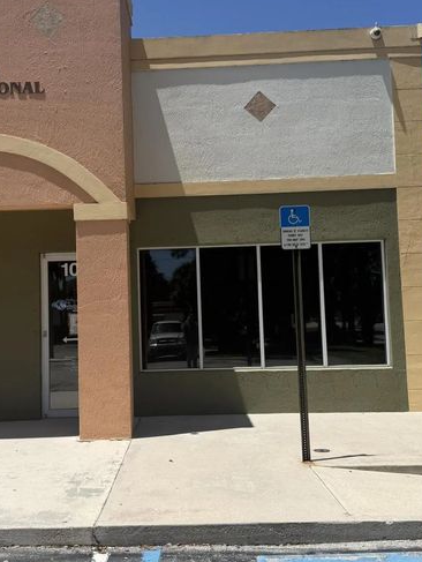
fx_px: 682
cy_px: 261
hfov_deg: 34.2
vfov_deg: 44.7
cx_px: 159
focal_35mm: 42
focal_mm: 6.76
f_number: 1.78
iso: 80
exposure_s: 1/7353
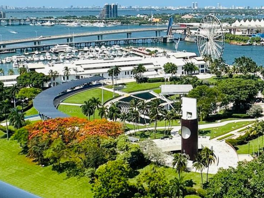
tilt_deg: -6.2
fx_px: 420
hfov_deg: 33.6
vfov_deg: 26.2
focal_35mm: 55
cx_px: 222
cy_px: 45
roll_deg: +0.4
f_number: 2.2
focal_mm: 2.22
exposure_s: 1/2564
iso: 50
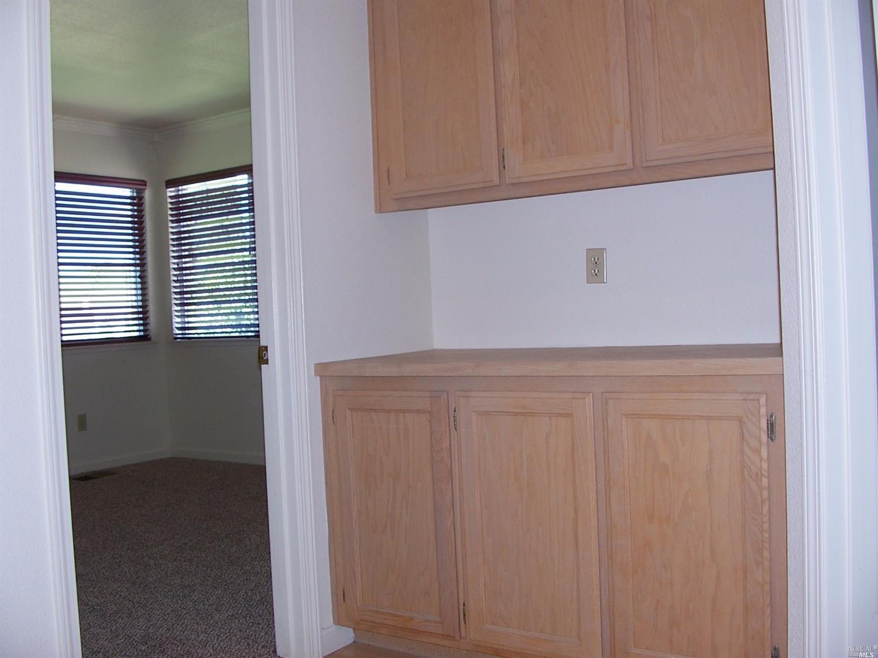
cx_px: 439
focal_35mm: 35
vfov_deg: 40.7
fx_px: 887
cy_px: 329
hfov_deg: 52.6
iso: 80
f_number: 2.8
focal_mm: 6
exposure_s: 1/60
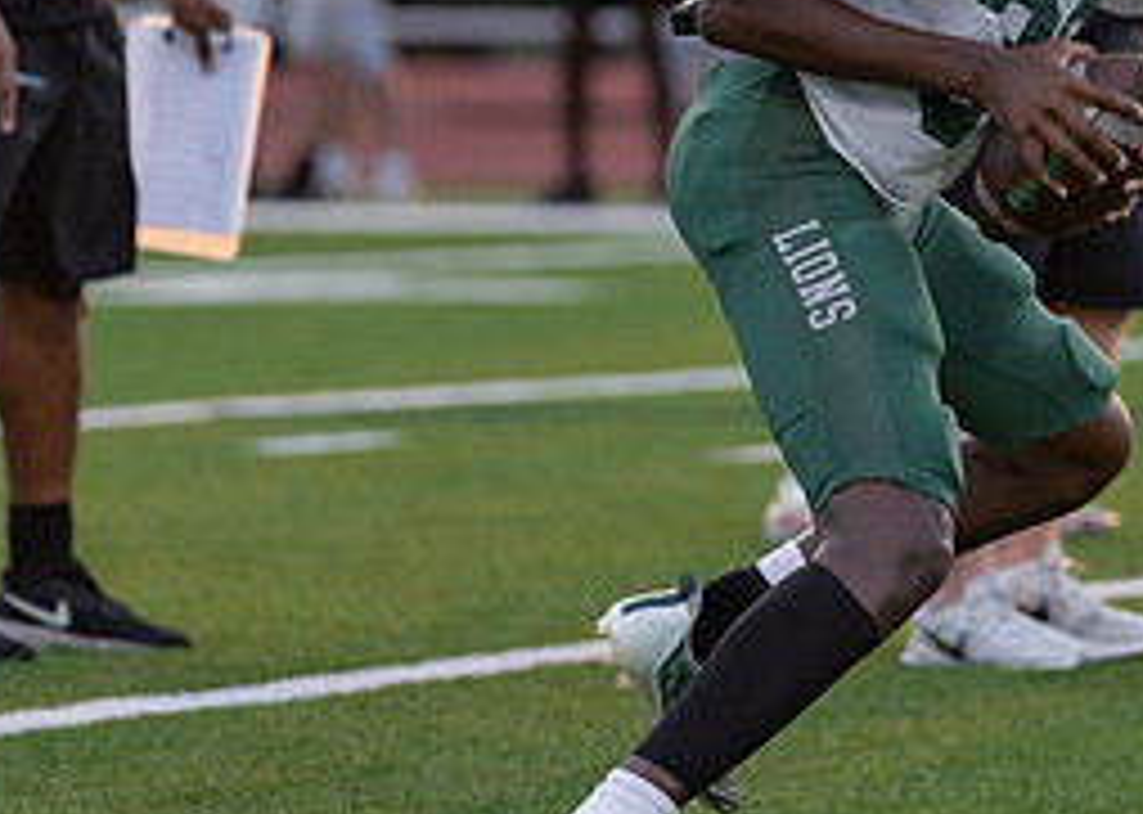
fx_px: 18489
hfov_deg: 3.5
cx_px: 1138
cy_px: -140
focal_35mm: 570
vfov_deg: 2.5
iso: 1250
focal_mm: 200
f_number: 3.5
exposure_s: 1/1250
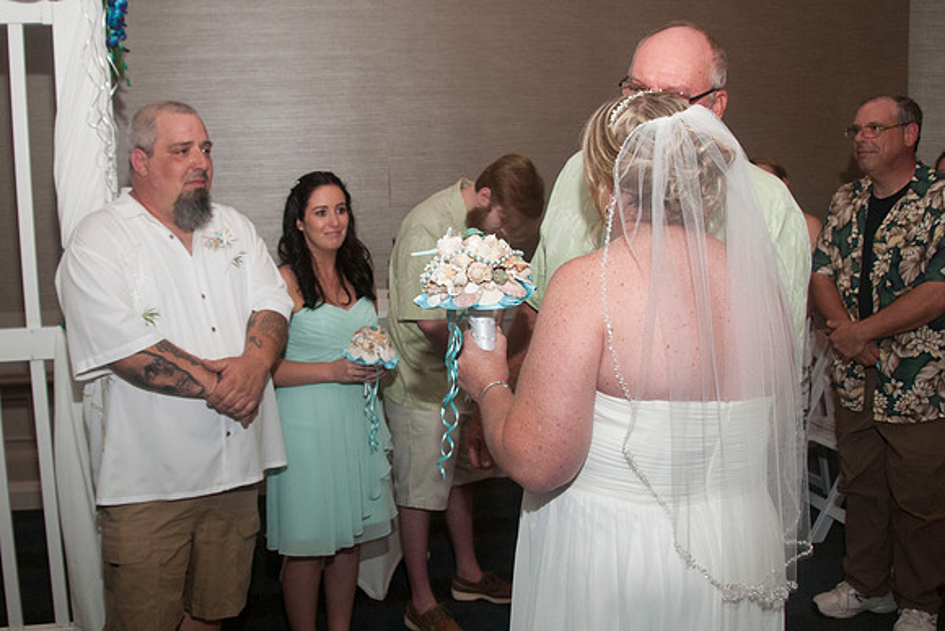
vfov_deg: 40.7
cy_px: 280
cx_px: 411
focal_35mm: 32
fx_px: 848
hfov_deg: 58.1
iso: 800
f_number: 5.6
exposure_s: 1/125
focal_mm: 18
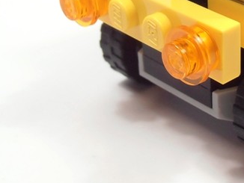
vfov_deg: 14.3
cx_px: 259
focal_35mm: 102
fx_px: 720
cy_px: 9
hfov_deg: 18.6
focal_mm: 6.61
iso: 80
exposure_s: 1/60
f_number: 3.9
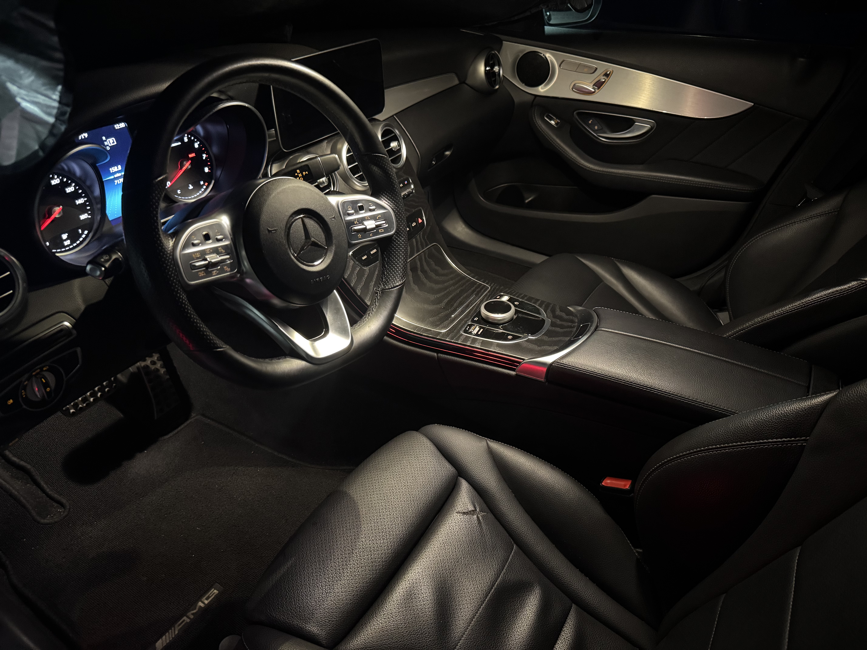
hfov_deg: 71.6
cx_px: 434
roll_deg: -3.0
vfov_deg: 56.8
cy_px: 325
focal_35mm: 24
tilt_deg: -35.4
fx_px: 601
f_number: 1.78
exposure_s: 1/25
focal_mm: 6.76
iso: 1600
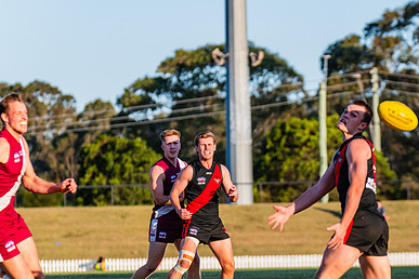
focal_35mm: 371
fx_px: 4318
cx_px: 296
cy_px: 207
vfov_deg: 3.7
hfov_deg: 5.6
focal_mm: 240
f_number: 6.3
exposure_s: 1/1600
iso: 800
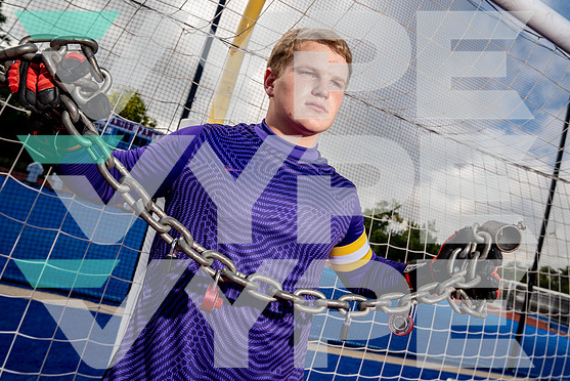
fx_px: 396
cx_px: 277
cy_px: 190
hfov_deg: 71.5
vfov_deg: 51.3
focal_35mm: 25
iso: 100
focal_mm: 24
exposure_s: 1/250
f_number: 5.6
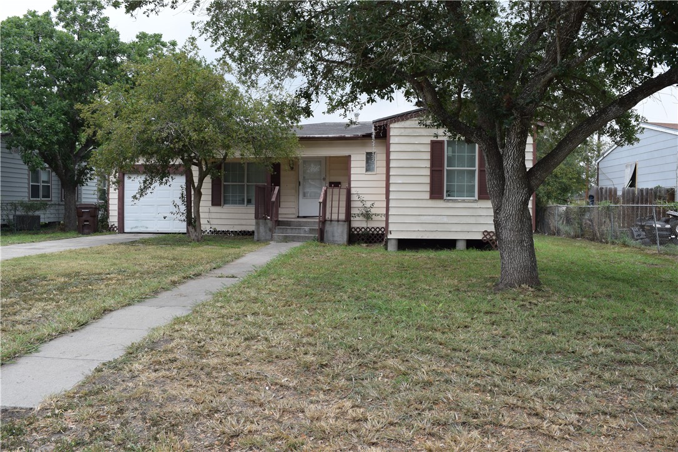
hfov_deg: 67.4
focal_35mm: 27
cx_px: 339
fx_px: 508
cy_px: 226
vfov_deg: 47.9
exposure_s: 1/250
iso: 220
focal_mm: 18
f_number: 8
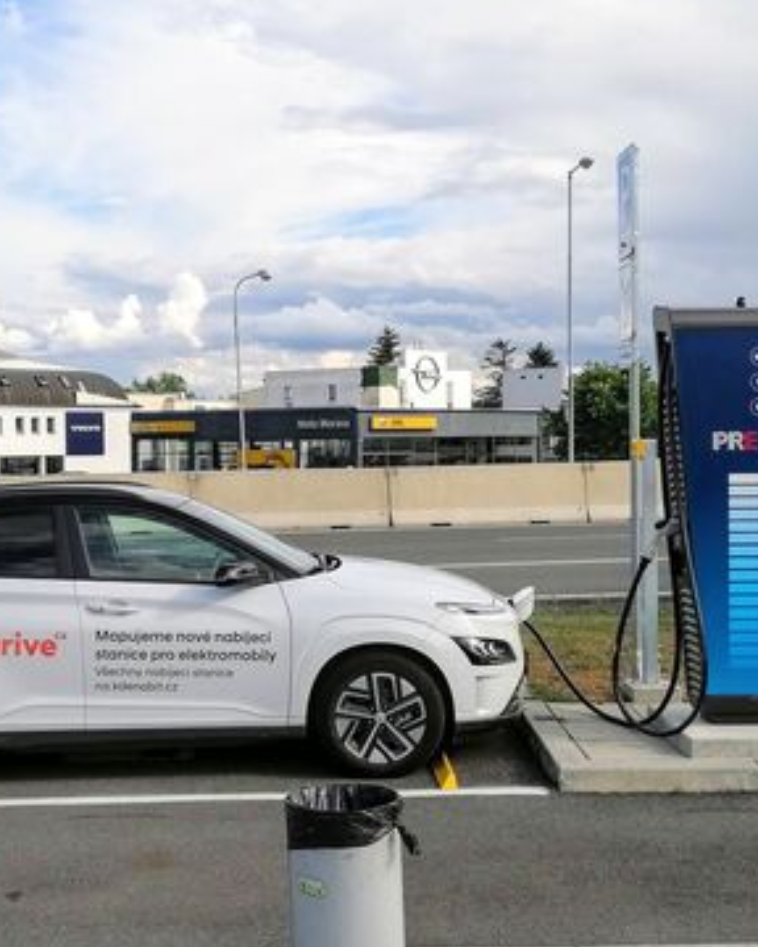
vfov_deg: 34.1
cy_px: 492
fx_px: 1542
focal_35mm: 55
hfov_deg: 27.6
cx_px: 311
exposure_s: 1/1374
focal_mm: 5.3
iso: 50
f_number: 1.8
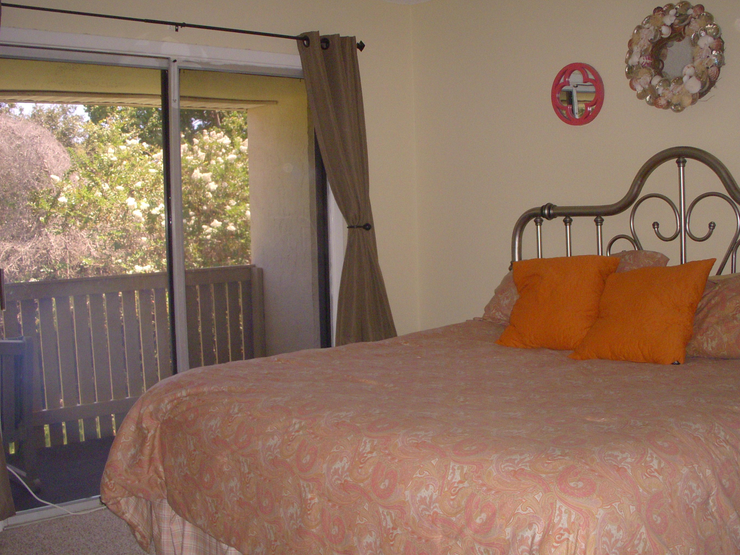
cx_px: 408
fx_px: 898
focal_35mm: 42
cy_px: 283
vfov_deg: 34.4
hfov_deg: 44.7
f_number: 3.3
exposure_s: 1/80
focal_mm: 6.3
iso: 250
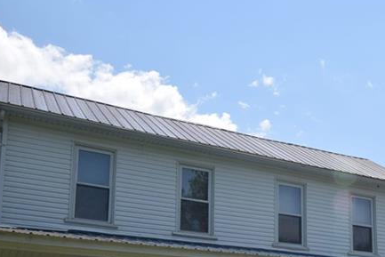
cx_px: 344
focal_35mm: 53
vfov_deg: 23.9
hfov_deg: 35.3
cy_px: 280
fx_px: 569
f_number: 10
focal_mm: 15
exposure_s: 1/400
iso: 200
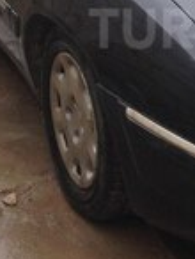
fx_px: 839
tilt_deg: -18.3
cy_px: 28
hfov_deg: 13.0
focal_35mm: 112
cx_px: 225
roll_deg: +0.2
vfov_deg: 17.3
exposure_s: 1/120
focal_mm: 4.12
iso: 64
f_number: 2.4
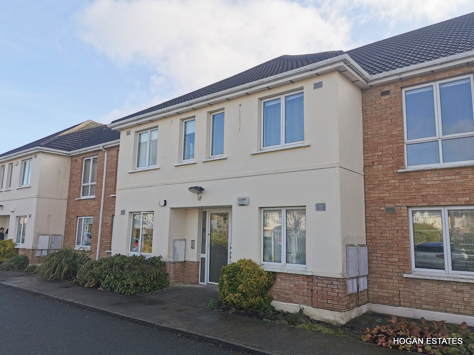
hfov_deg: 65.3
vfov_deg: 51.3
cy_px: 178
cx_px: 237
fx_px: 370
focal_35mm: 27
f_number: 1.6
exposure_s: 1/1678
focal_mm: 5.56
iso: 50
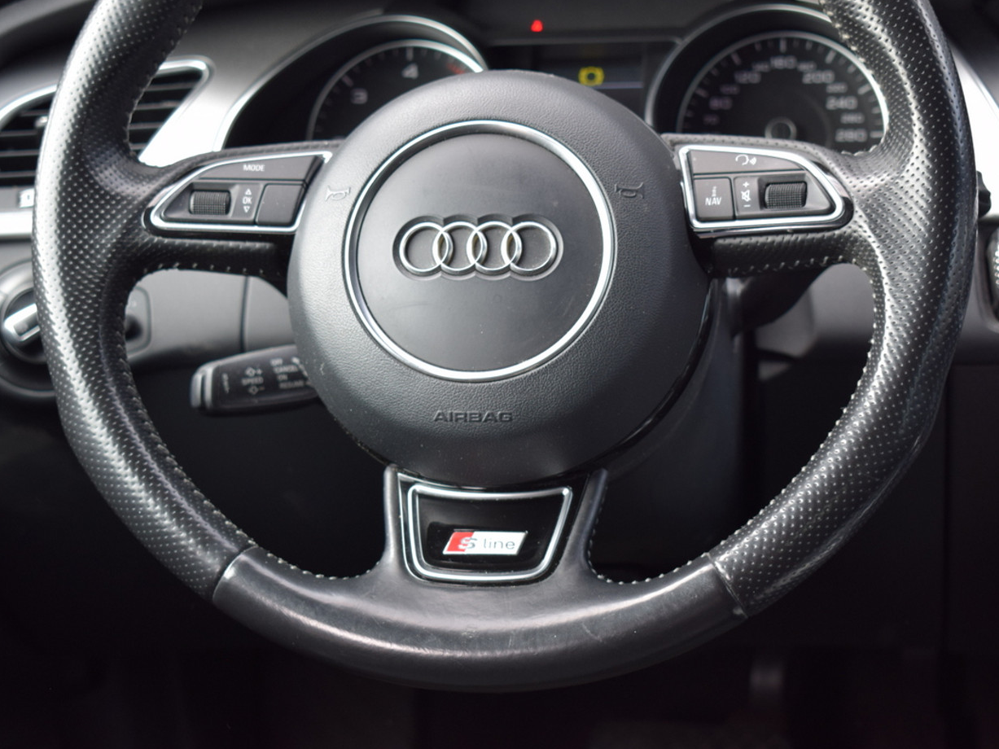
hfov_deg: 24.7
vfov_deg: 18.7
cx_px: 484
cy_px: 376
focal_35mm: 79
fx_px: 2280
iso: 400
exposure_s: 1/80
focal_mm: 48
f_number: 5.3
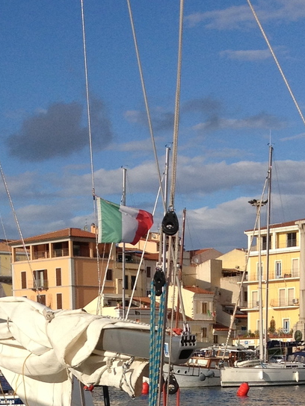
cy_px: 523
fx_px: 1210
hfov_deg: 14.4
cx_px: 167
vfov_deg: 17.9
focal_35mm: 103
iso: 64
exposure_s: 1/2123
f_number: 2.4
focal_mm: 4.28
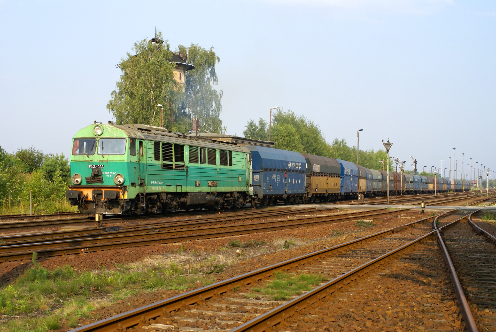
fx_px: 828
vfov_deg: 22.7
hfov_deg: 33.4
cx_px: 248
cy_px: 166
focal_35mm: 60
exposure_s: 1/640
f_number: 6.3
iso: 200
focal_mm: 40
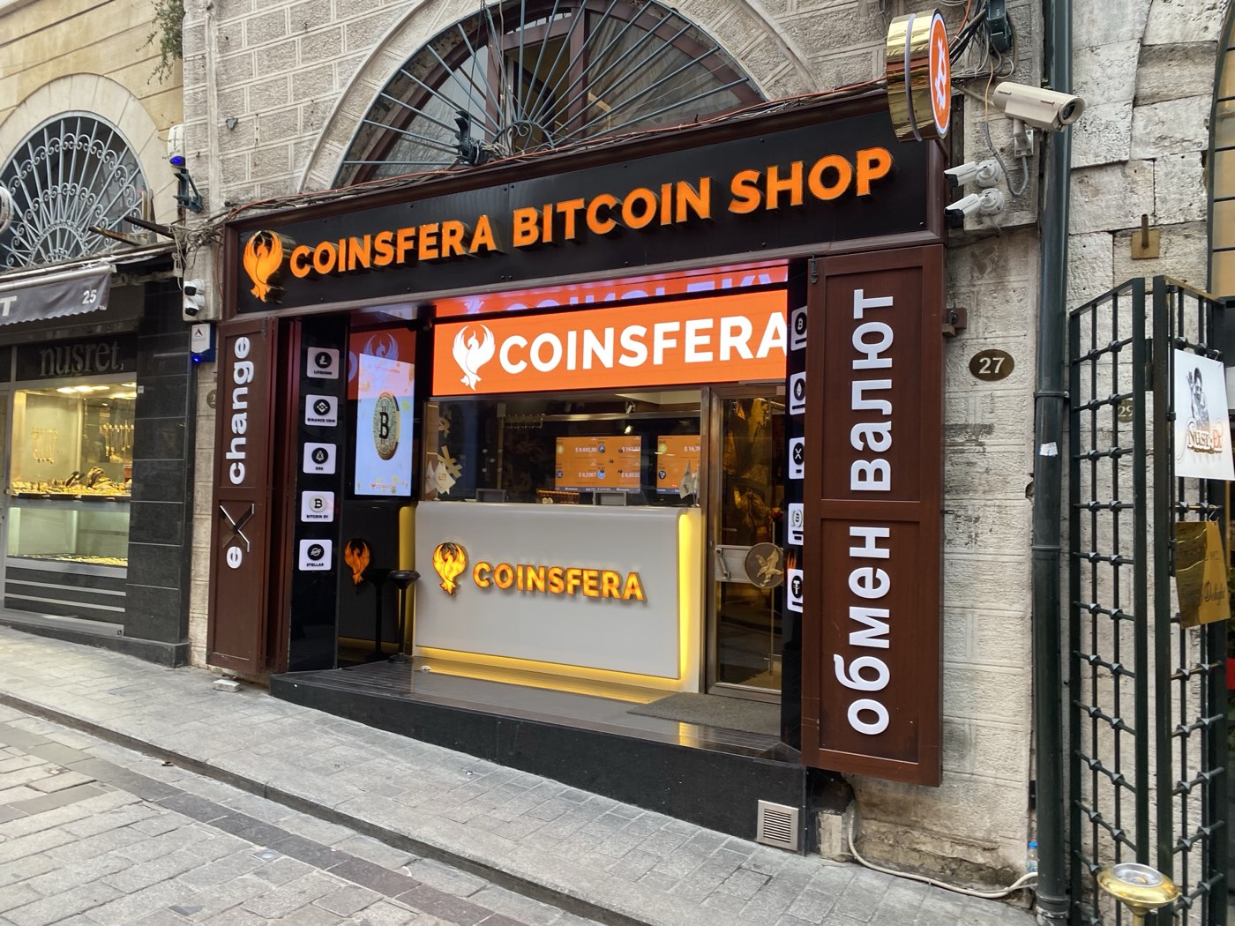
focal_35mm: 26
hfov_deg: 67.3
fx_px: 928
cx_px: 618
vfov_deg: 53.1
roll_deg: -1.7
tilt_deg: +3.5
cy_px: 463
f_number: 1.8
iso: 100
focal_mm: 4.25
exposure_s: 1/100
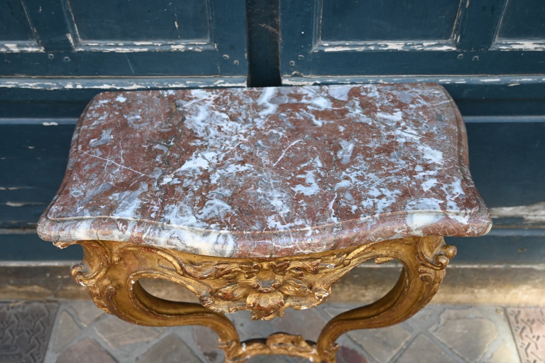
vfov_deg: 36.2
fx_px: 556
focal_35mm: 37
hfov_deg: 52.2
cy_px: 182
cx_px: 272
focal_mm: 24.5
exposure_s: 1/250
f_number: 4
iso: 280
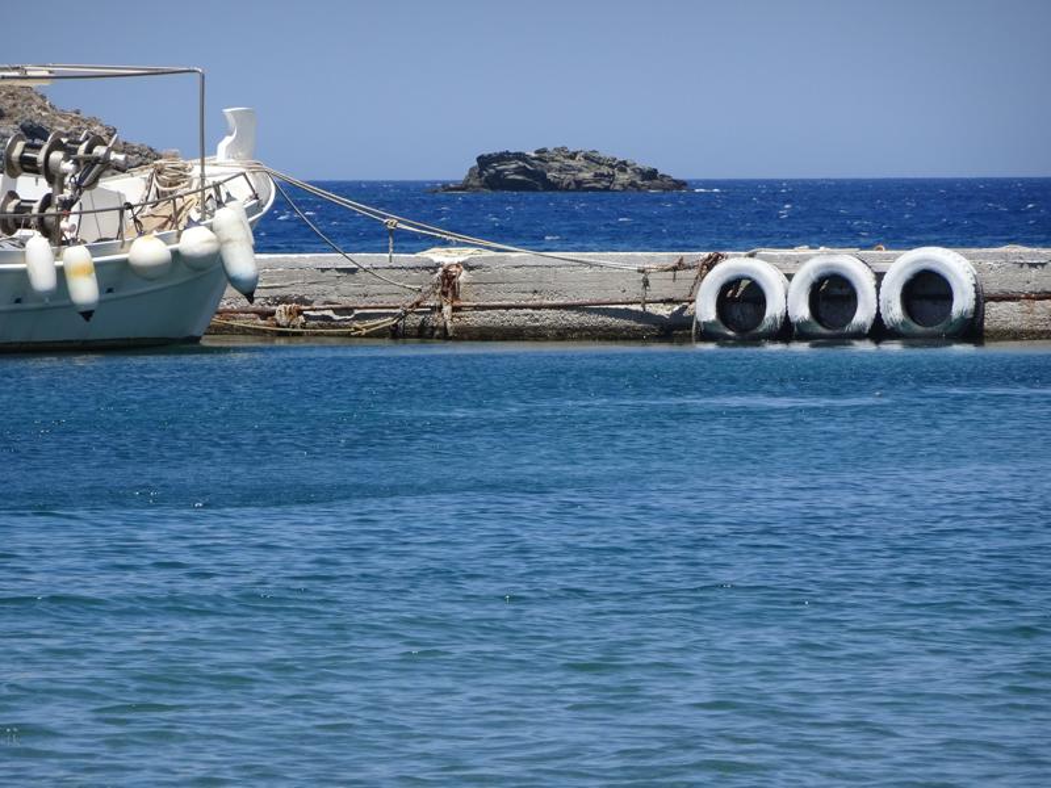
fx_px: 9109
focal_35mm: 300
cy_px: 394
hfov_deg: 6.6
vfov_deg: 5.0
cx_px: 526
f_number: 6.3
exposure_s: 1/400
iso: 80
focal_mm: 51.19
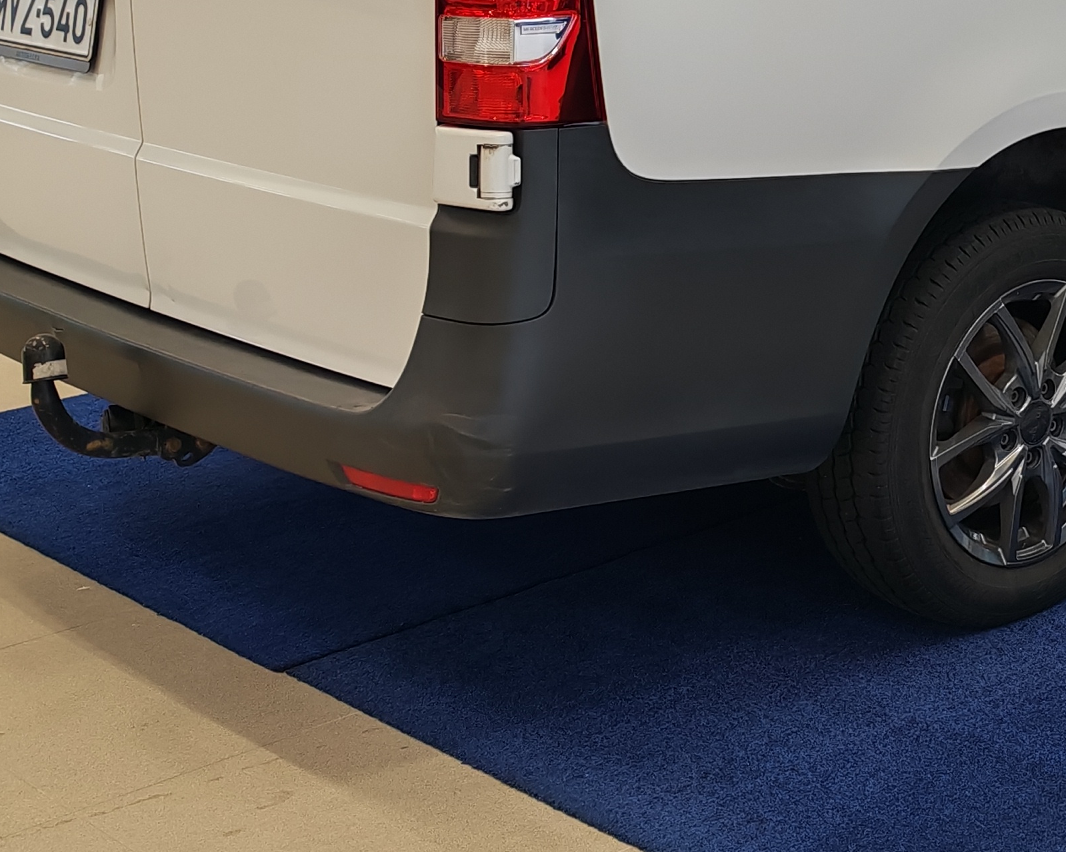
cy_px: 51
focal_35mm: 75
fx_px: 2366
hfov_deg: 24.6
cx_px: 974
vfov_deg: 20.0
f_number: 1.9
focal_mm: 6.12
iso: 100
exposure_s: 1/100
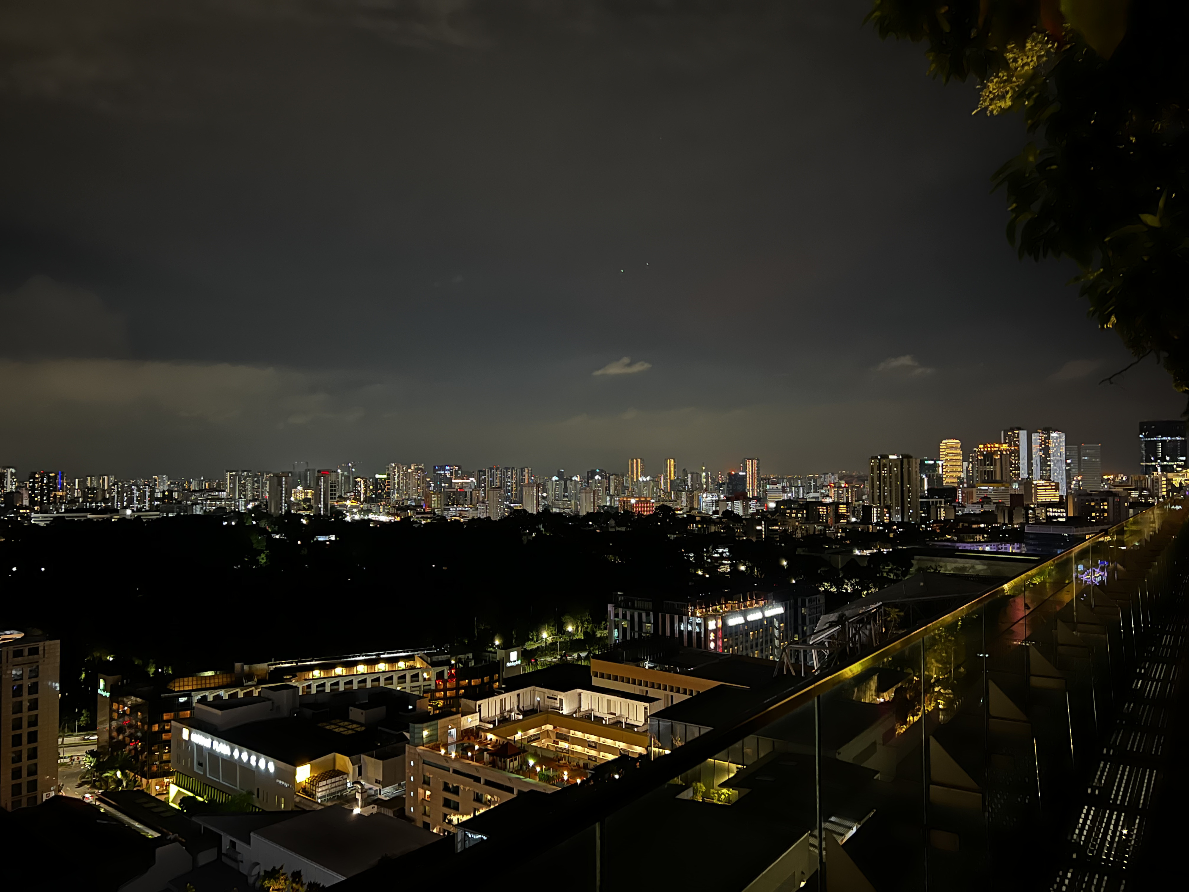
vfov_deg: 53.1
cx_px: 594
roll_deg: +0.4
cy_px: 446
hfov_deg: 67.3
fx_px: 893
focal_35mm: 26
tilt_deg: +1.8
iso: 800
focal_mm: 5.7
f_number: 1.5
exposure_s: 1/9
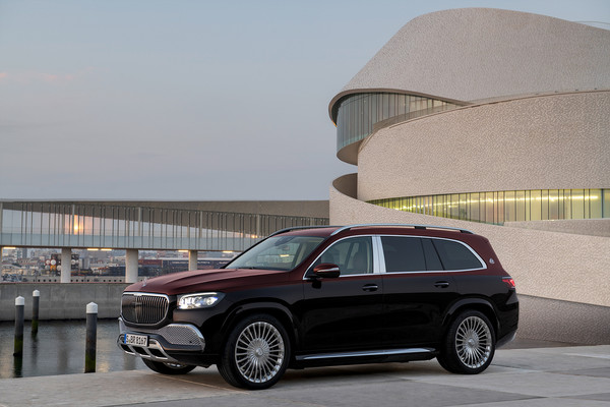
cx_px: 305
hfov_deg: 34.5
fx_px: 983
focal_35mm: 58
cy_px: 204
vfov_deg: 23.4
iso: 200
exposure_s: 1/6
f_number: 8
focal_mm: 58
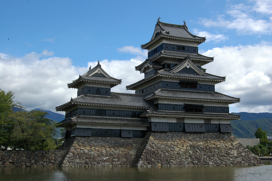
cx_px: 136
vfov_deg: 28.0
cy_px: 90
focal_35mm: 48
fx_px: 362
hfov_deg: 41.1
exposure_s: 1/350
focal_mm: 32
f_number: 11
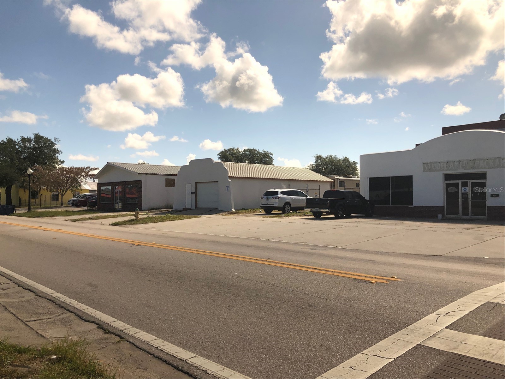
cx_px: 252
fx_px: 408
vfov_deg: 49.7
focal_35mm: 28
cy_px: 190
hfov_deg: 63.4
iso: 20
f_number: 1.8
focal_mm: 3.99
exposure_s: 1/6024
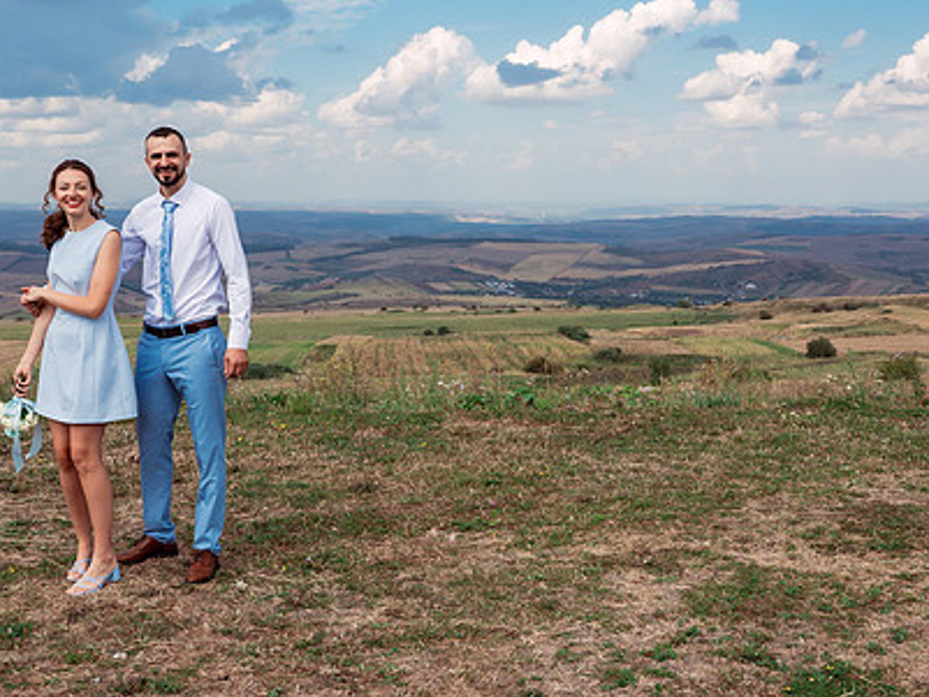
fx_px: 1235
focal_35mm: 46
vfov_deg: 31.5
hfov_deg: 41.1
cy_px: 357
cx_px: 525
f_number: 5
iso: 250
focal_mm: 28
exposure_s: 1/800
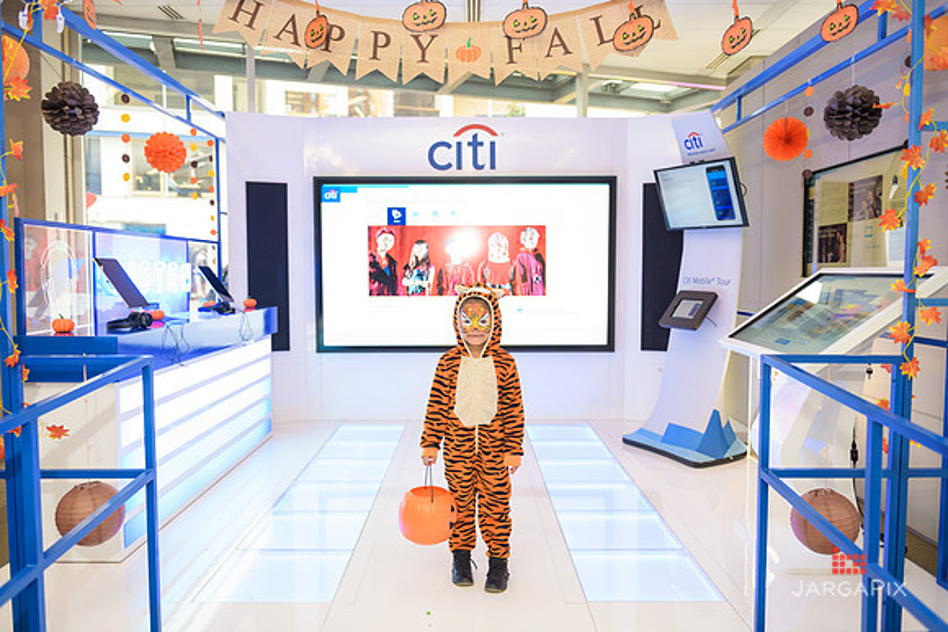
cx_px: 474
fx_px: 737
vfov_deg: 46.4
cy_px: 316
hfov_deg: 65.5
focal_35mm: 28
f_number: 3.2
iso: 800
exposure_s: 1/125
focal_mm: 28
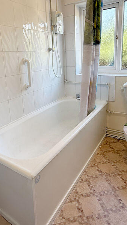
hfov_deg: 44.2
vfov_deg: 71.2
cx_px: 52
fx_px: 156
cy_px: 90
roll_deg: +3.3
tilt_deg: -12.7
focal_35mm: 26
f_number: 2.2
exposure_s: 1/99
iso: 64
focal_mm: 2.22
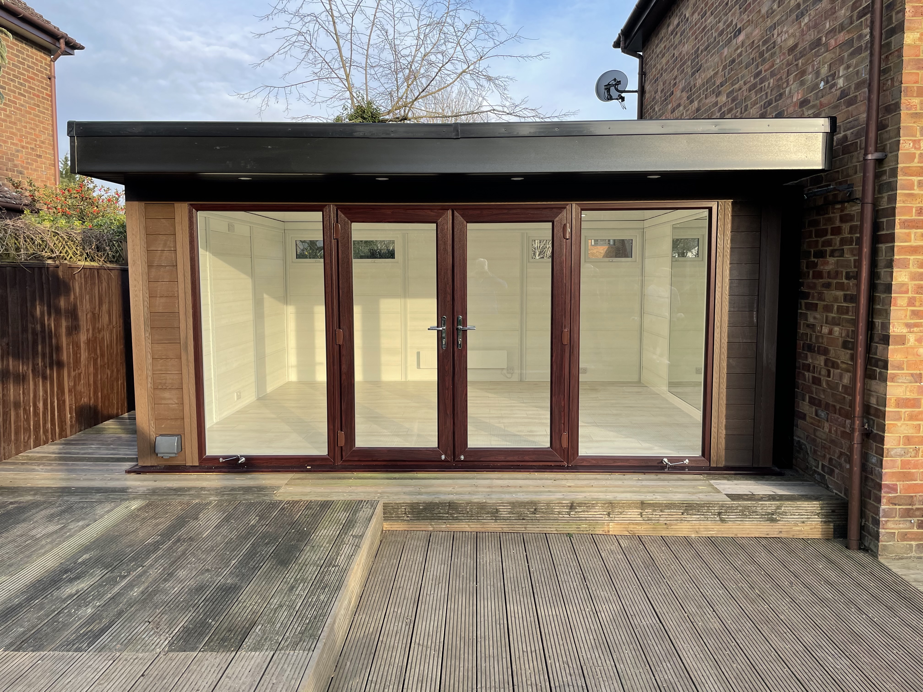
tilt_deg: -4.7
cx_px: 462
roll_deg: +0.3
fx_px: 693
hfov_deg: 67.3
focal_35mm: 26
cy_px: 346
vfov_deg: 53.1
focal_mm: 4.2
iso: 32
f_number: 1.6
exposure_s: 1/636
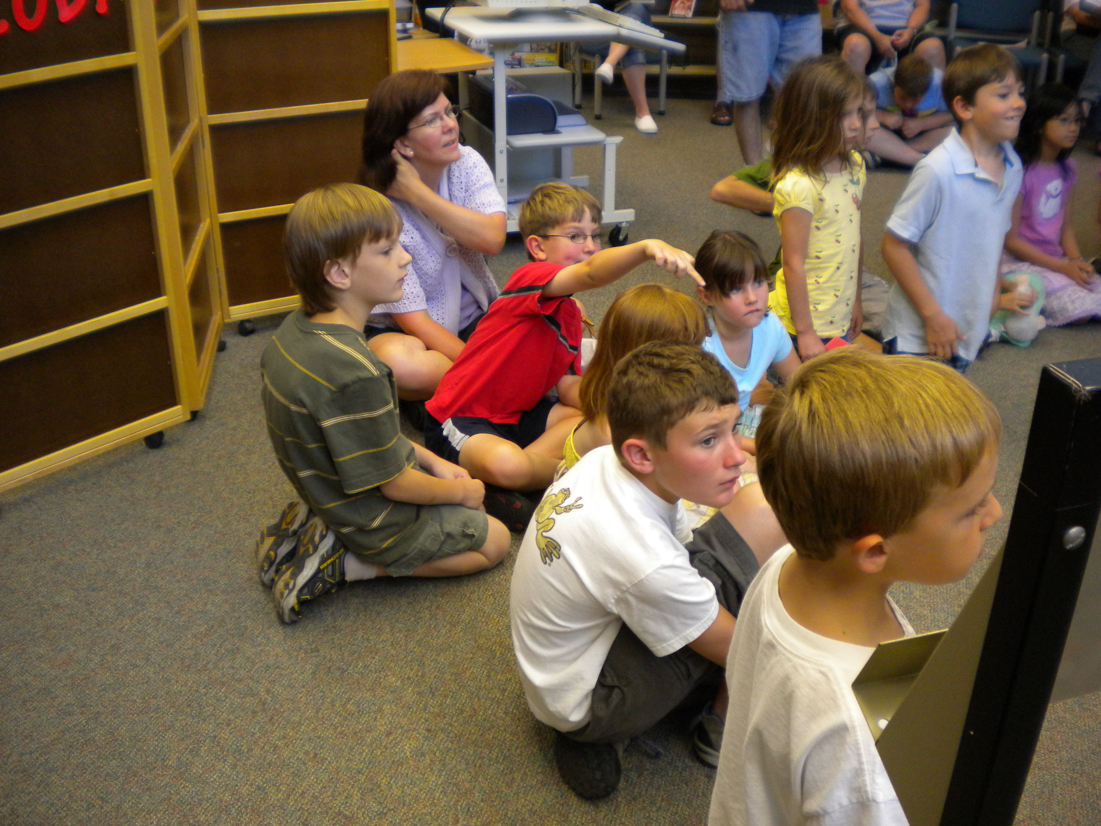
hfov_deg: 52.6
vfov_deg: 40.7
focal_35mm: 35
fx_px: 1113
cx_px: 550
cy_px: 413
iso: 265
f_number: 3.1
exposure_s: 1/58.3
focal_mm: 6.3
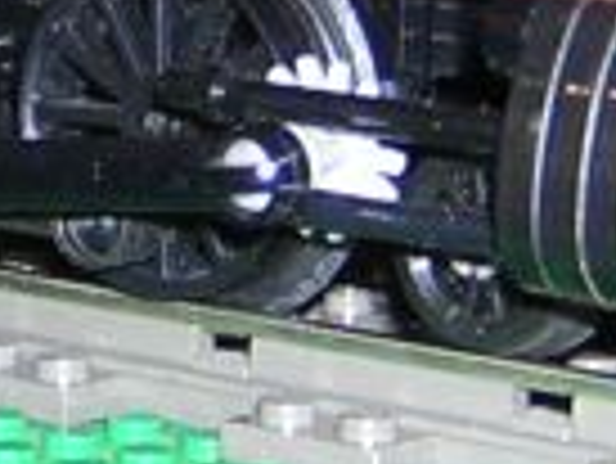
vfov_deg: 7.0
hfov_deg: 9.4
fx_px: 3740
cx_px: 45
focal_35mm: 210
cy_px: -117
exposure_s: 1/60.1
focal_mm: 4.7
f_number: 2.6
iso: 100
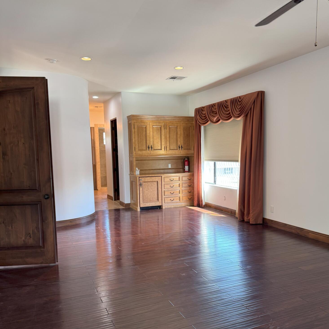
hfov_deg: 55.6
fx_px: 312
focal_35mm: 29
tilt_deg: -7.8
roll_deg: +0.7
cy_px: 189
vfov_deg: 55.4
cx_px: 168
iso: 125
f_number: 1.78
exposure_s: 1/60
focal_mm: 6.76
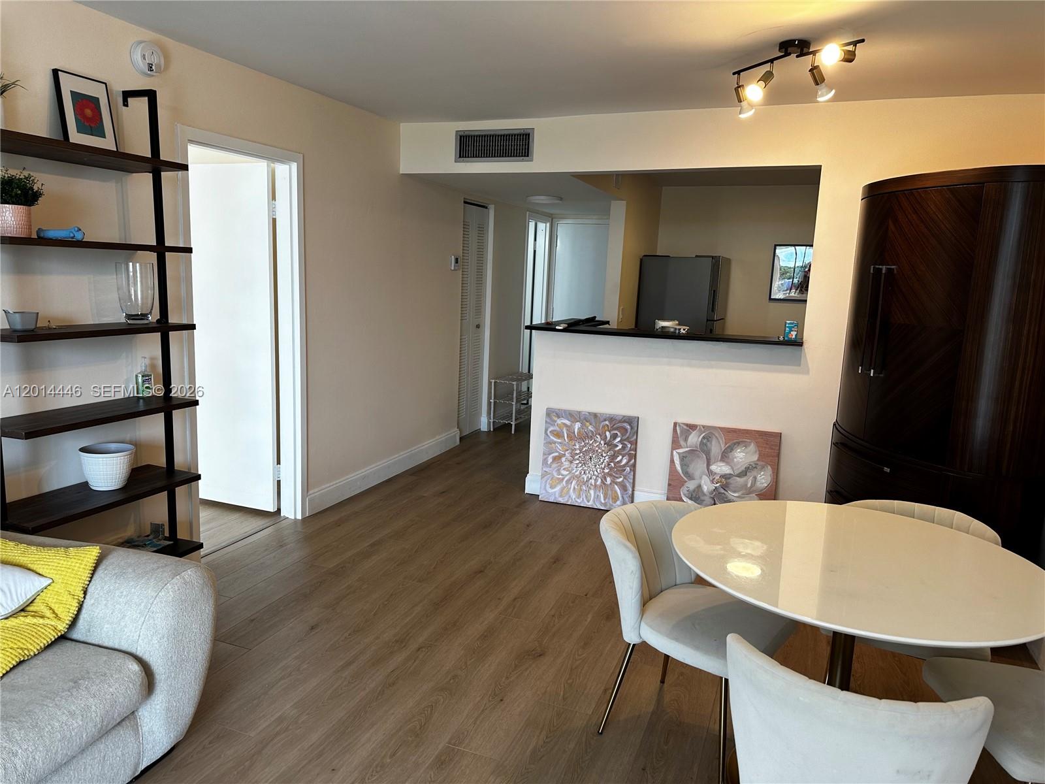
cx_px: 522
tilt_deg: -5.9
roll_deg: -2.8
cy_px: 392
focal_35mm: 24
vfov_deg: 56.8
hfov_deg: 71.6
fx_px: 725
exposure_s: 1/120
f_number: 1.78
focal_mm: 6.86
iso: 80
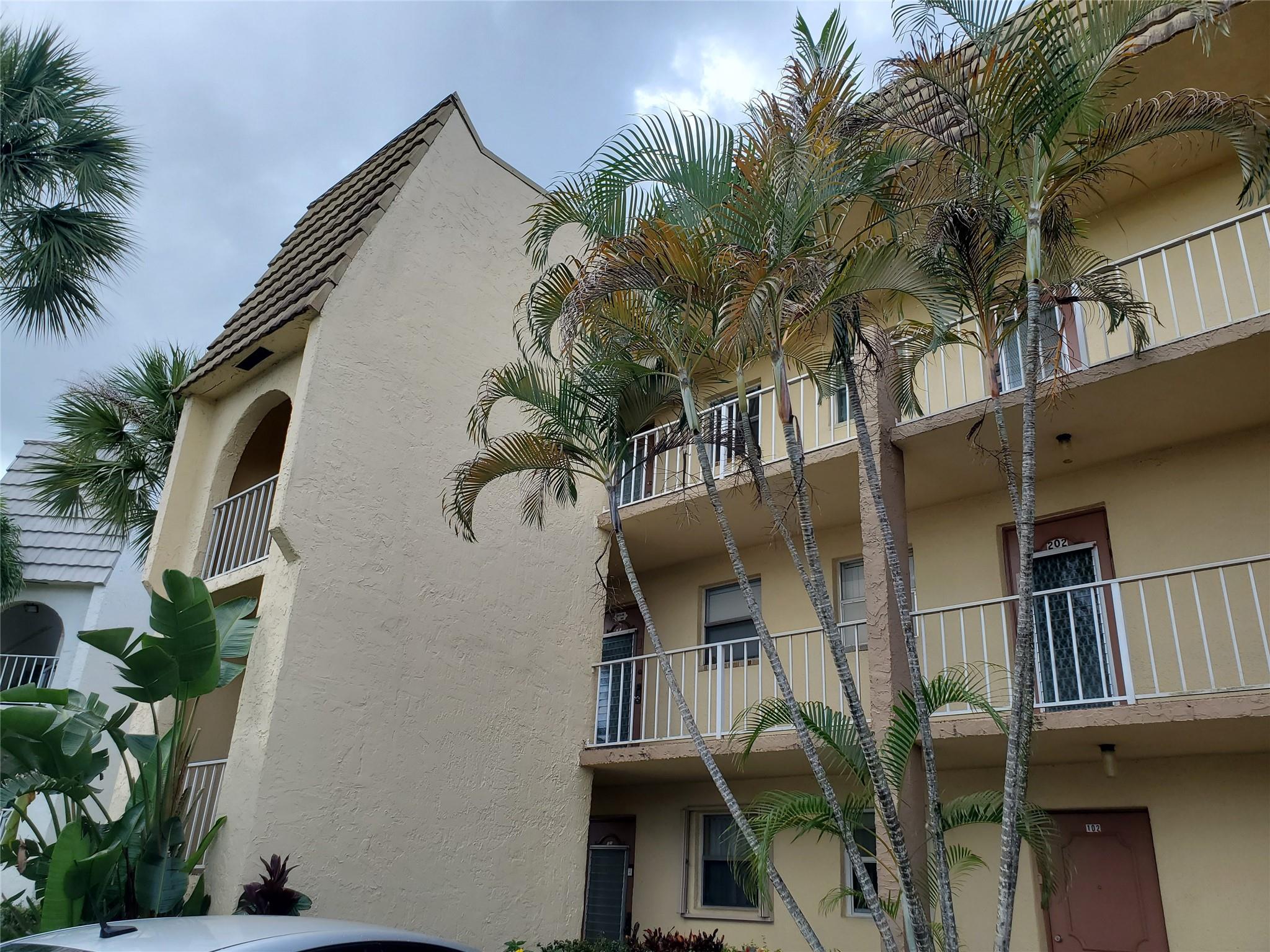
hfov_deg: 67.3
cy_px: 476
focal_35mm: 26
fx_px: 954
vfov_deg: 53.1
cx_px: 635
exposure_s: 1/682
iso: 50
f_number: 2.4
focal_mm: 4.3
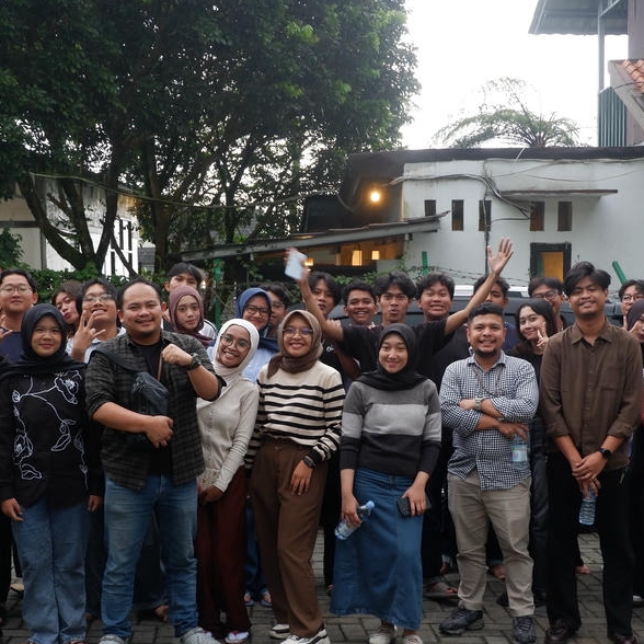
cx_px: 335
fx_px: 1095
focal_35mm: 52
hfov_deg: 32.8
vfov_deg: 32.7
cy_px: 391
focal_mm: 20.1
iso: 800
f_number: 4.5
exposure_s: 1/15
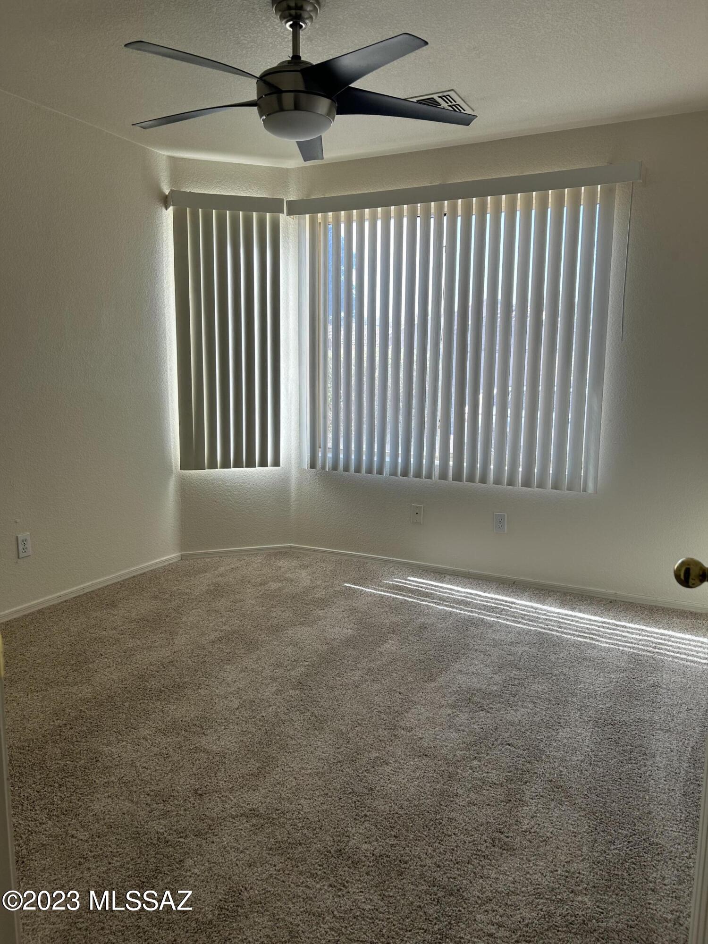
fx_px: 709
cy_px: 472
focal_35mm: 26
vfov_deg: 67.3
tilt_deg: -8.1
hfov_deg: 53.1
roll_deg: -0.7
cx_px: 354
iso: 40
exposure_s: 1/134
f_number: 1.5
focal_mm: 5.7
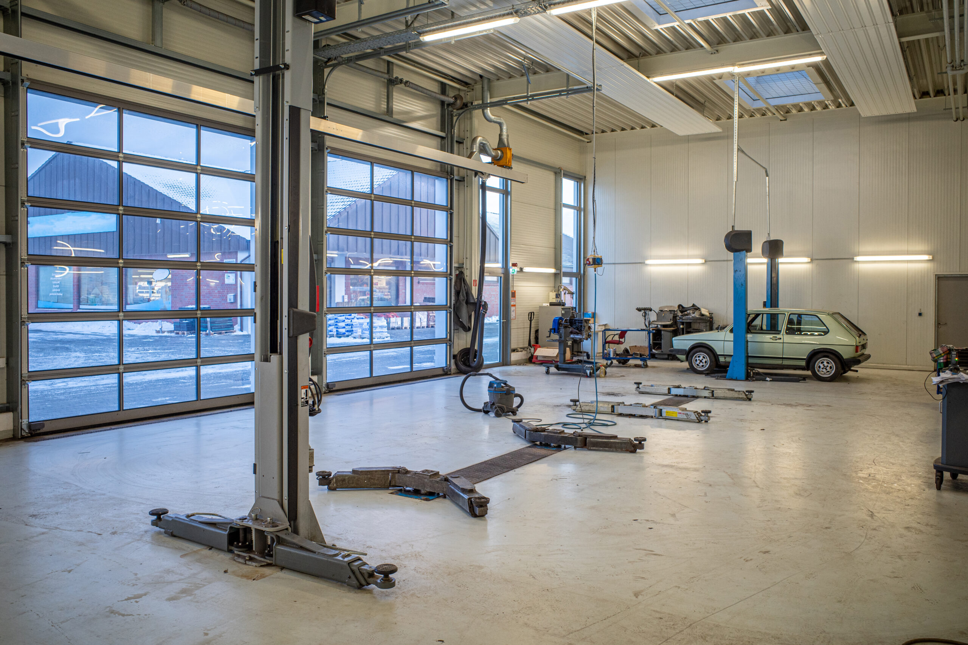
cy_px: 322
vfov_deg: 46.4
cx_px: 484
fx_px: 753
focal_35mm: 28
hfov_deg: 65.5
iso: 320
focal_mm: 18.3
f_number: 4.5
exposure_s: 1/30
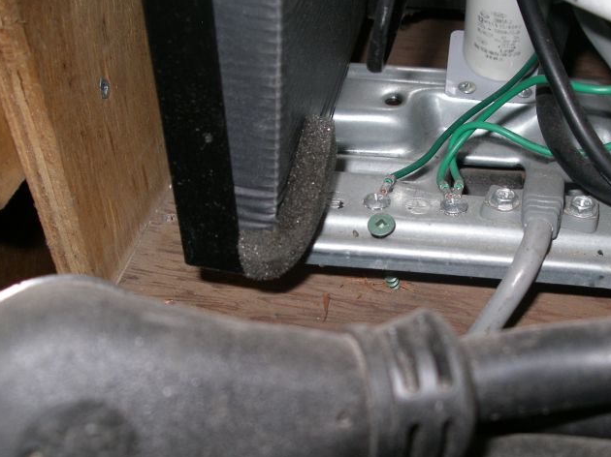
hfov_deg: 40.3
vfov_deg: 30.7
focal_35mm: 47
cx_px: 367
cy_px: 289
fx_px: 829
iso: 200
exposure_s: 1/40
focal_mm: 7.8
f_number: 2.8
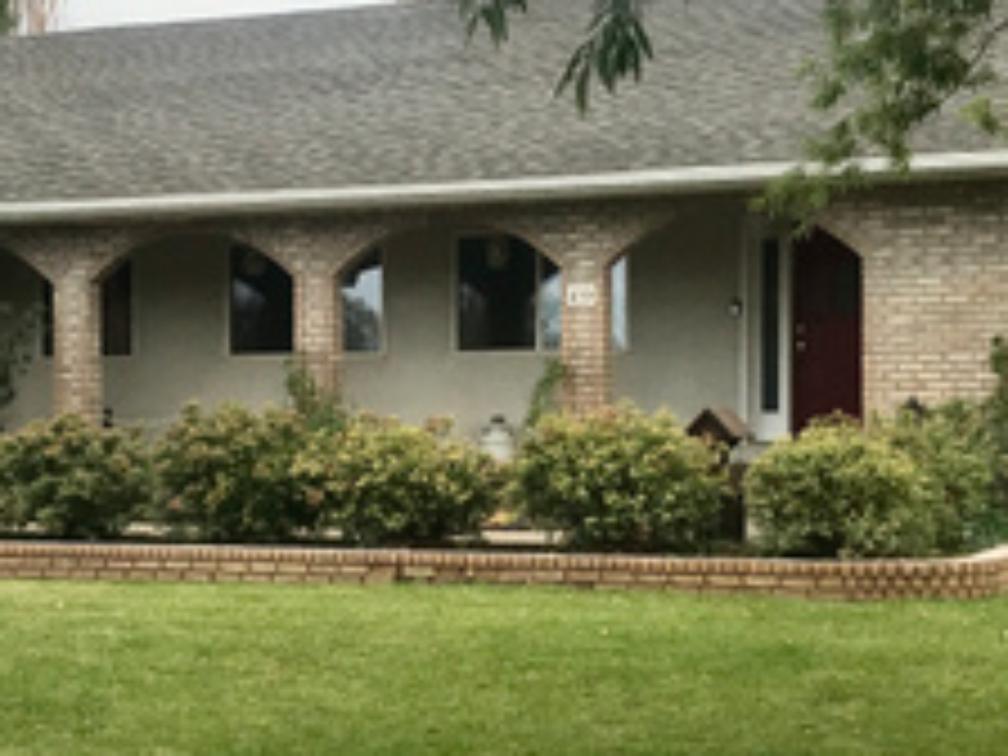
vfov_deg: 18.4
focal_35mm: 80
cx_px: 387
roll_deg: +0.4
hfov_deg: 24.4
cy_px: 446
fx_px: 2330
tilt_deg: -0.6
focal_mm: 3.99
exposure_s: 1/1198
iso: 20
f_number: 1.8
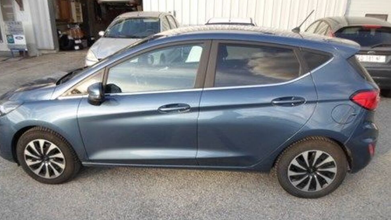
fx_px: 290
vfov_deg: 41.0
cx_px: 191
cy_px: 147
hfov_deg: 67.9
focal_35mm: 28
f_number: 2.5
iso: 80
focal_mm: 4.5
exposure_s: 1/250
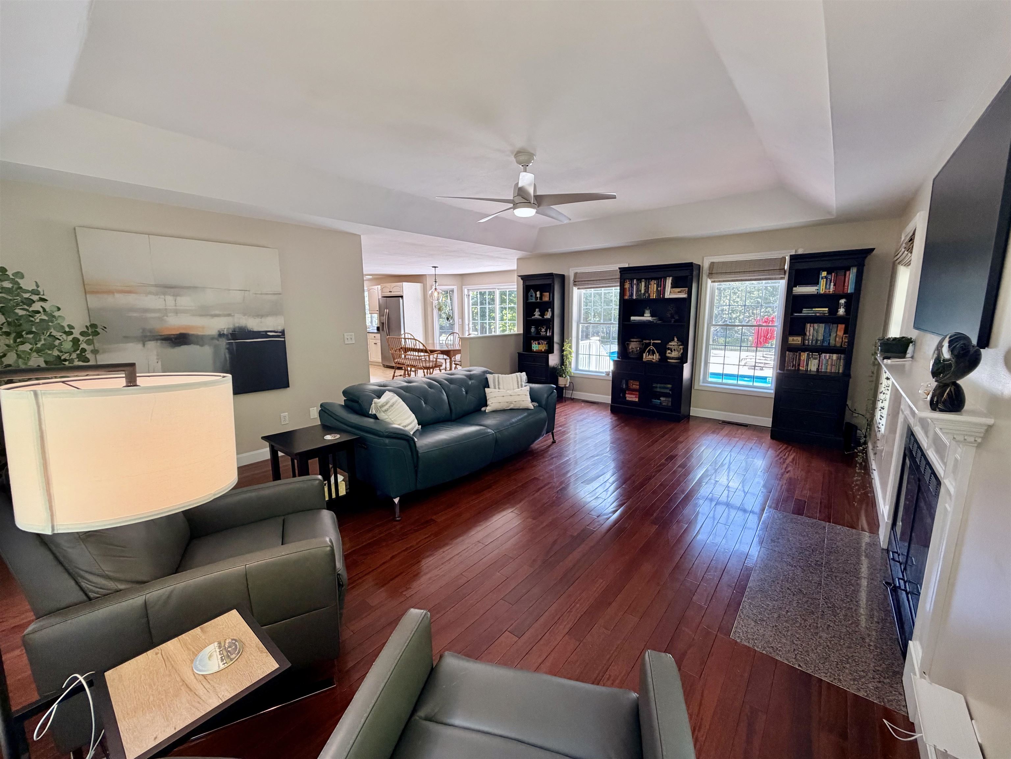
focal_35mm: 14
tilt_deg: -10.2
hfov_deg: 102.1
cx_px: 506
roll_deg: +1.0
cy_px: 380
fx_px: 409
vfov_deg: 85.7
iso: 250
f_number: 2.2
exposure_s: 1/121
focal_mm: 2.22
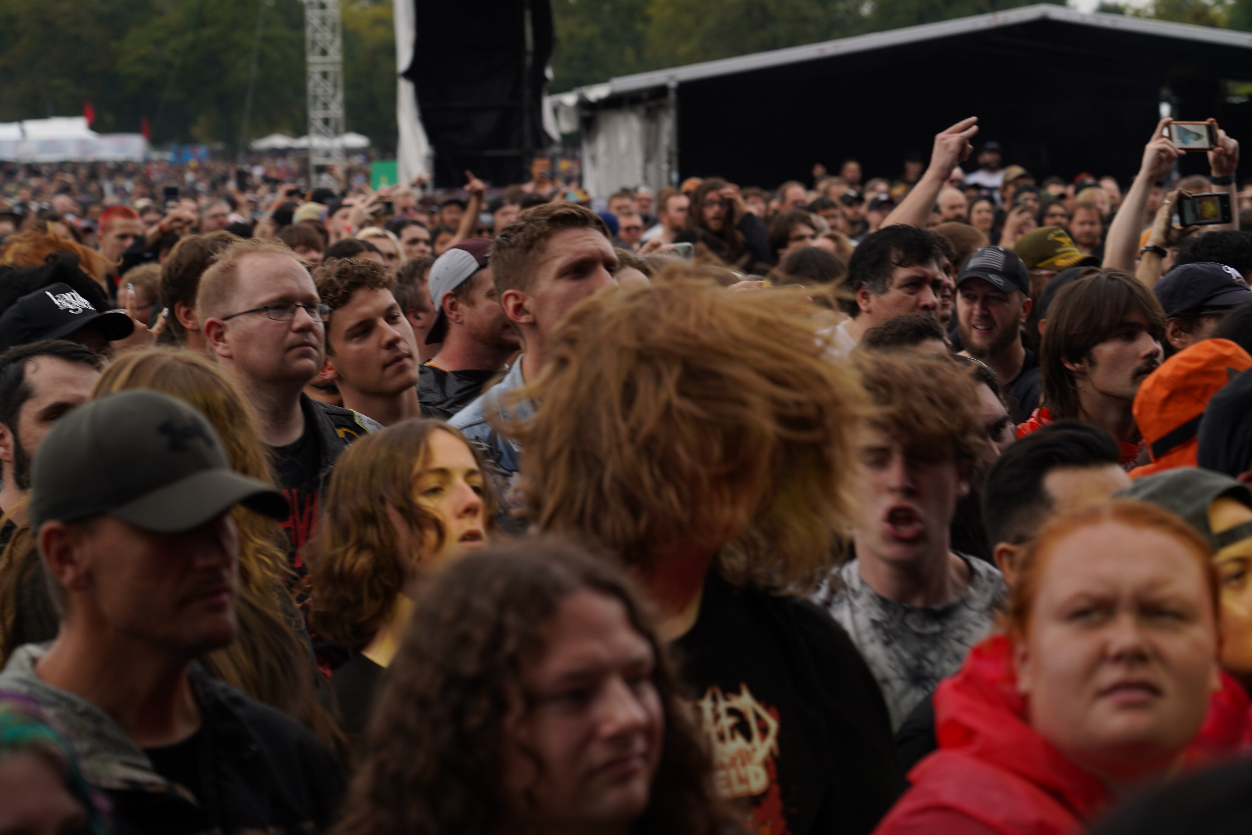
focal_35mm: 105
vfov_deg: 13.0
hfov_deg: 19.5
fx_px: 3651
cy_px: 418
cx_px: 626
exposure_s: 1/250
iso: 100
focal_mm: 105
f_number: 5.6
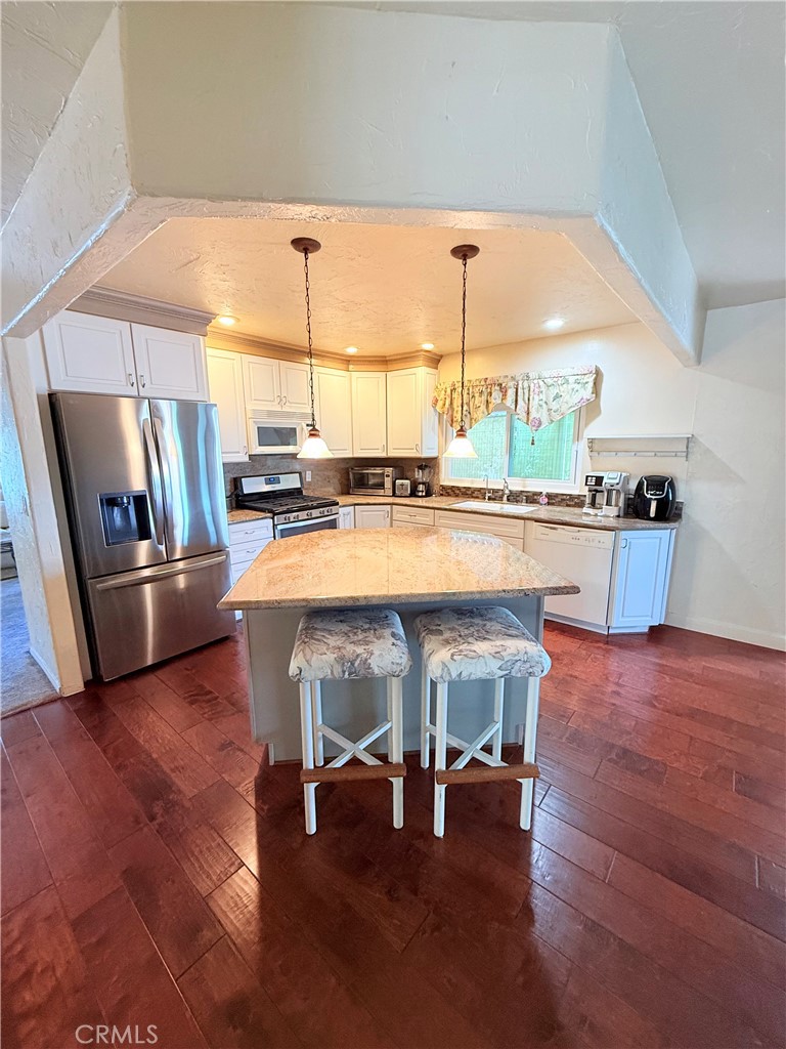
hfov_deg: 85.7
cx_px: 393
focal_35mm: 14
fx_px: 424
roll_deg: -0.2
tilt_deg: -9.4
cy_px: 524
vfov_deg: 102.1
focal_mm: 2.22
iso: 200
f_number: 2.2
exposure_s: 1/60
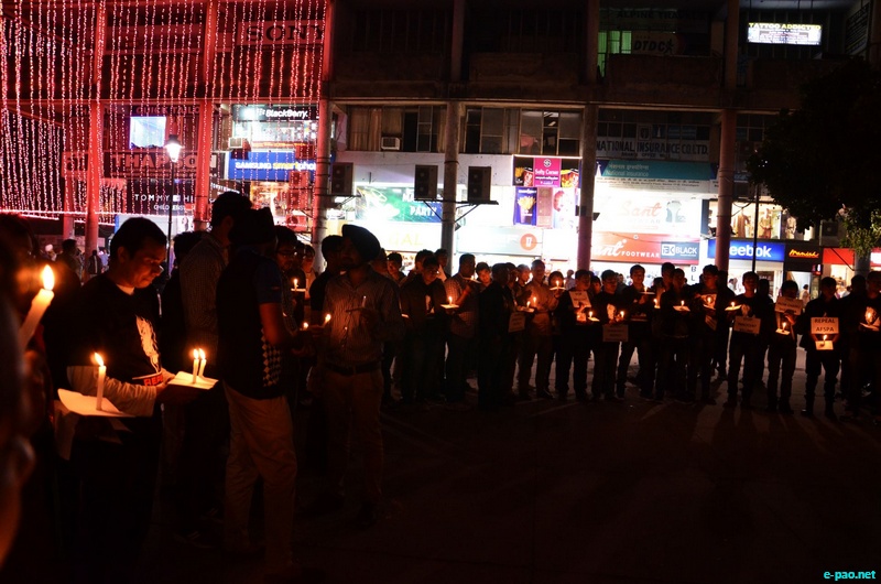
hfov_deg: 67.5
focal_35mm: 27
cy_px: 292
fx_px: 659
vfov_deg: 47.7
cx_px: 440
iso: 1600
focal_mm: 18
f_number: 3.5
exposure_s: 1/30
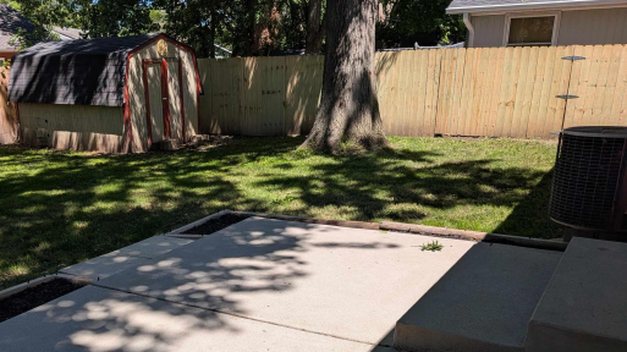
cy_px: 285
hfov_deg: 57.1
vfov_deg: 33.5
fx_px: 565
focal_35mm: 34
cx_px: 221
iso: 30
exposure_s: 1/1447
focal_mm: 4.53
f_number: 1.7
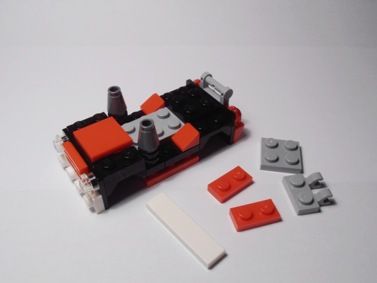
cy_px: 142
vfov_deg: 38.7
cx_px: 188
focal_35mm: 37
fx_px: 403
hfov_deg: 50.1
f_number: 3.9
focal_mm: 6.61
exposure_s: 1/80
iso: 80
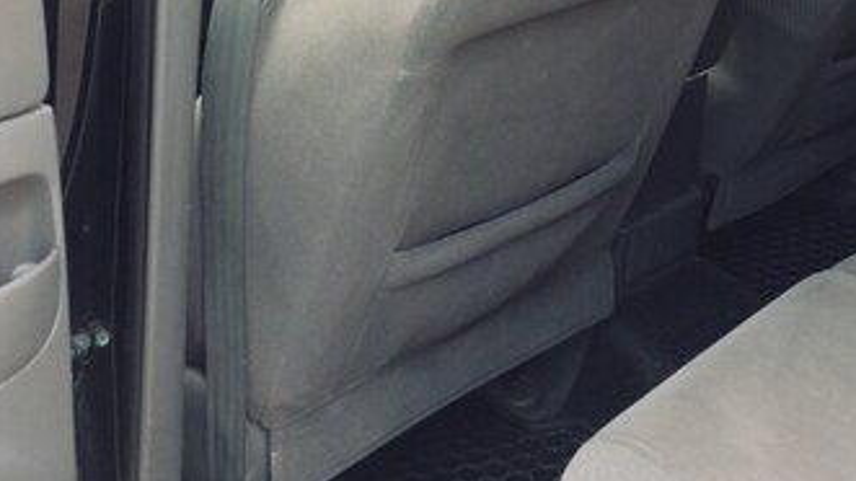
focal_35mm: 63
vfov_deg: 17.9
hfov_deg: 33.2
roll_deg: +0.3
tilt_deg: -12.6
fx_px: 1430
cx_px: 535
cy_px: -131
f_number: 2.2
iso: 32
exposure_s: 1/50
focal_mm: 4.15
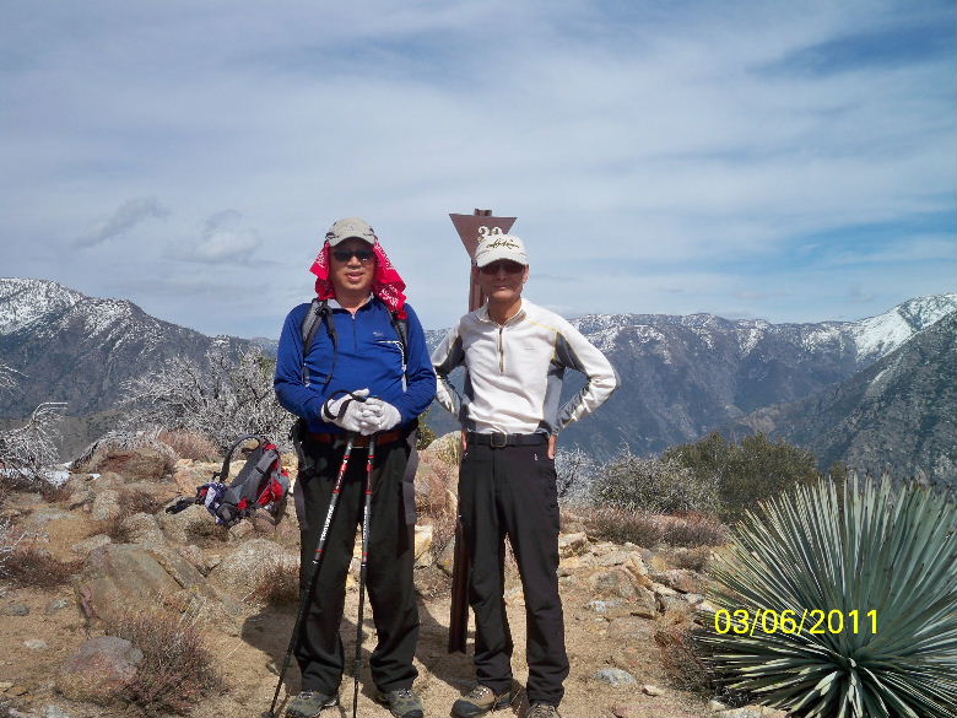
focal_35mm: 35
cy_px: 359
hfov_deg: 52.6
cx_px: 478
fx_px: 968
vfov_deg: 40.7
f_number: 4.7
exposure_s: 1/640
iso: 64
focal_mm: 6.3
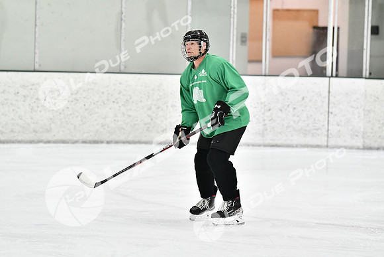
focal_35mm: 225
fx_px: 2400
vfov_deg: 6.1
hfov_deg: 9.1
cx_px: 192
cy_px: 128
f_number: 2.8
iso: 5000
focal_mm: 150
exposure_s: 1/1250
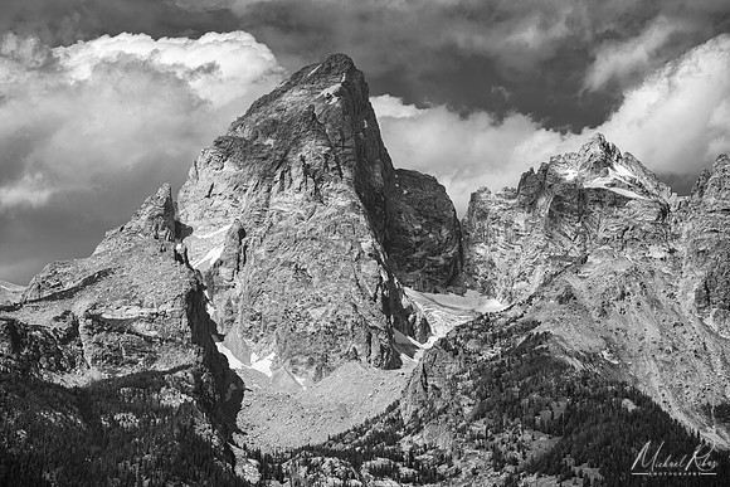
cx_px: 365
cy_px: 244
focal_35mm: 195
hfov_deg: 10.5
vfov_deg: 7.0
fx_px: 3955
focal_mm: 195
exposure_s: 1/750
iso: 200
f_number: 9.5
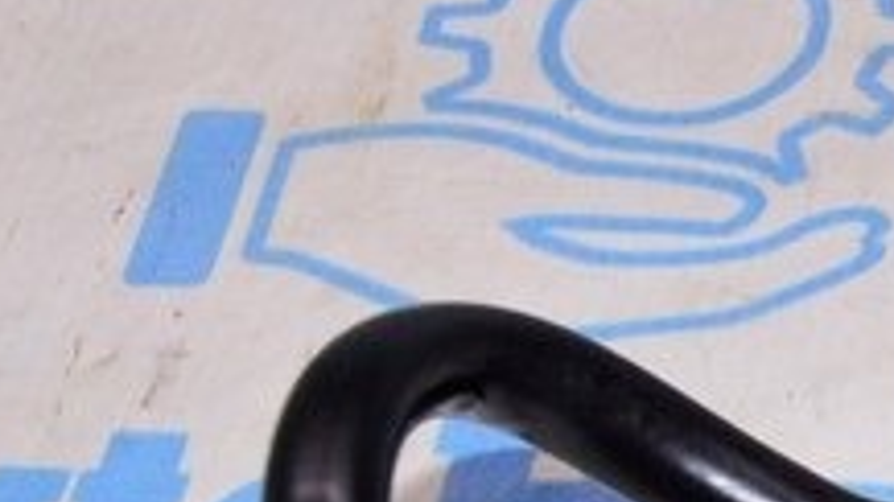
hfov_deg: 12.5
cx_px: 1673
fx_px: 3685
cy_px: 500
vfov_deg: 7.8
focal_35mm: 155
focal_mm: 21
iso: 1600
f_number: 8
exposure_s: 1/200
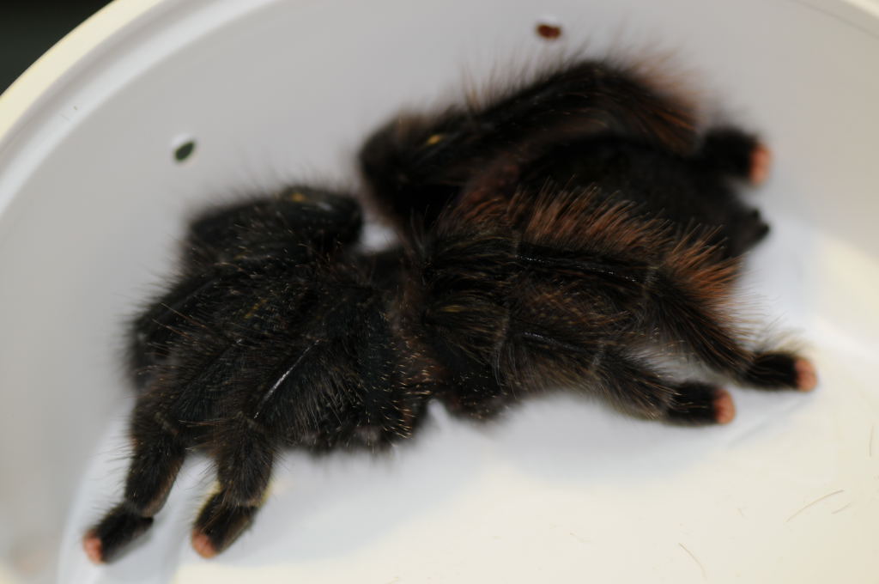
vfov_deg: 8.7
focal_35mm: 158
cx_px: 440
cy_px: 292
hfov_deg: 13.1
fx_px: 3841
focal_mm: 105
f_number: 3.3
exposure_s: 1/60
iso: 200
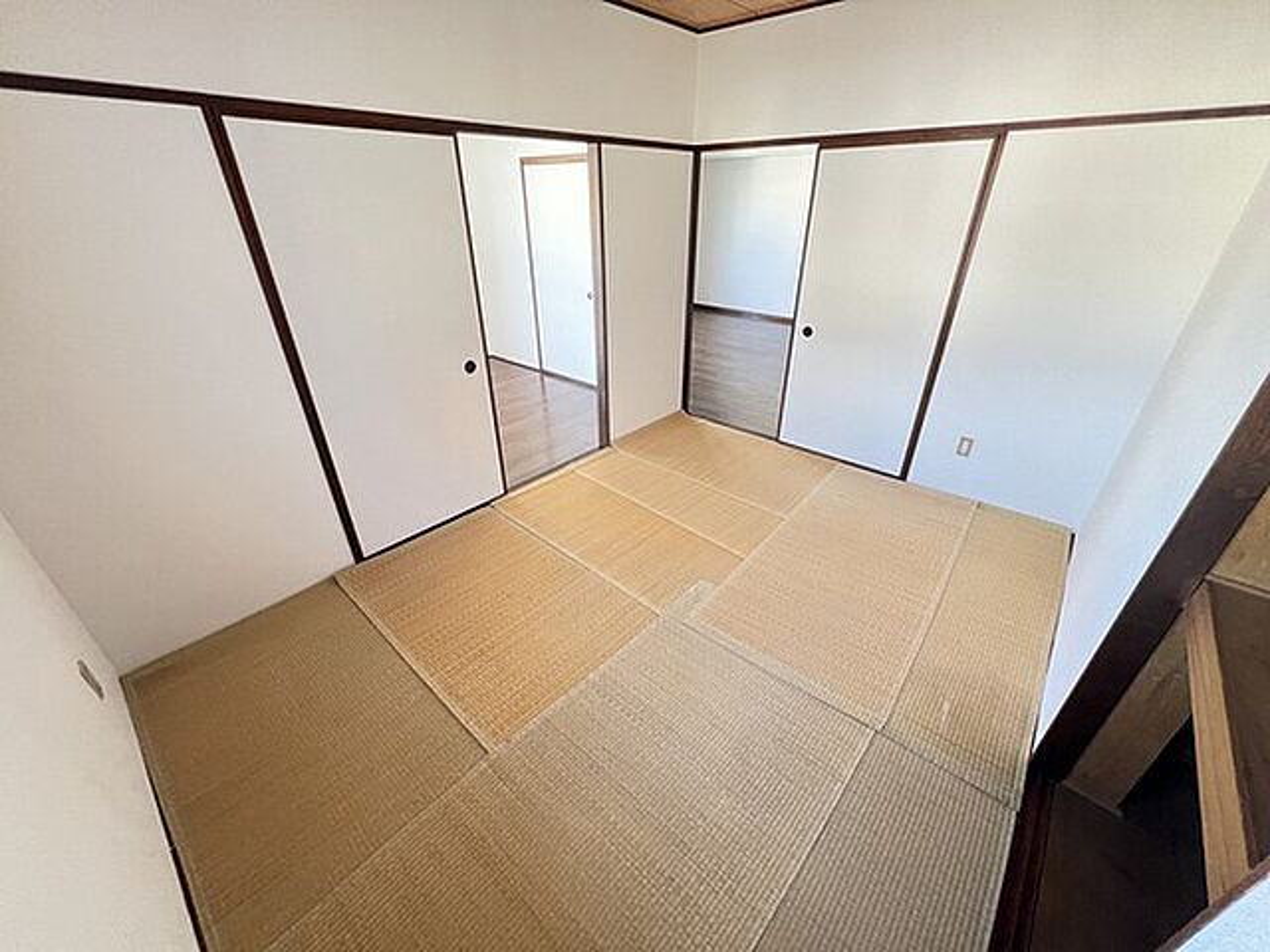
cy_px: 476
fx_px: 477
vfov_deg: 89.9
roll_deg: +0.4
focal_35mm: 13
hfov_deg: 106.2
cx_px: 635
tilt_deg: -29.1
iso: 250
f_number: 1.8
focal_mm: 1.57
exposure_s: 1/66
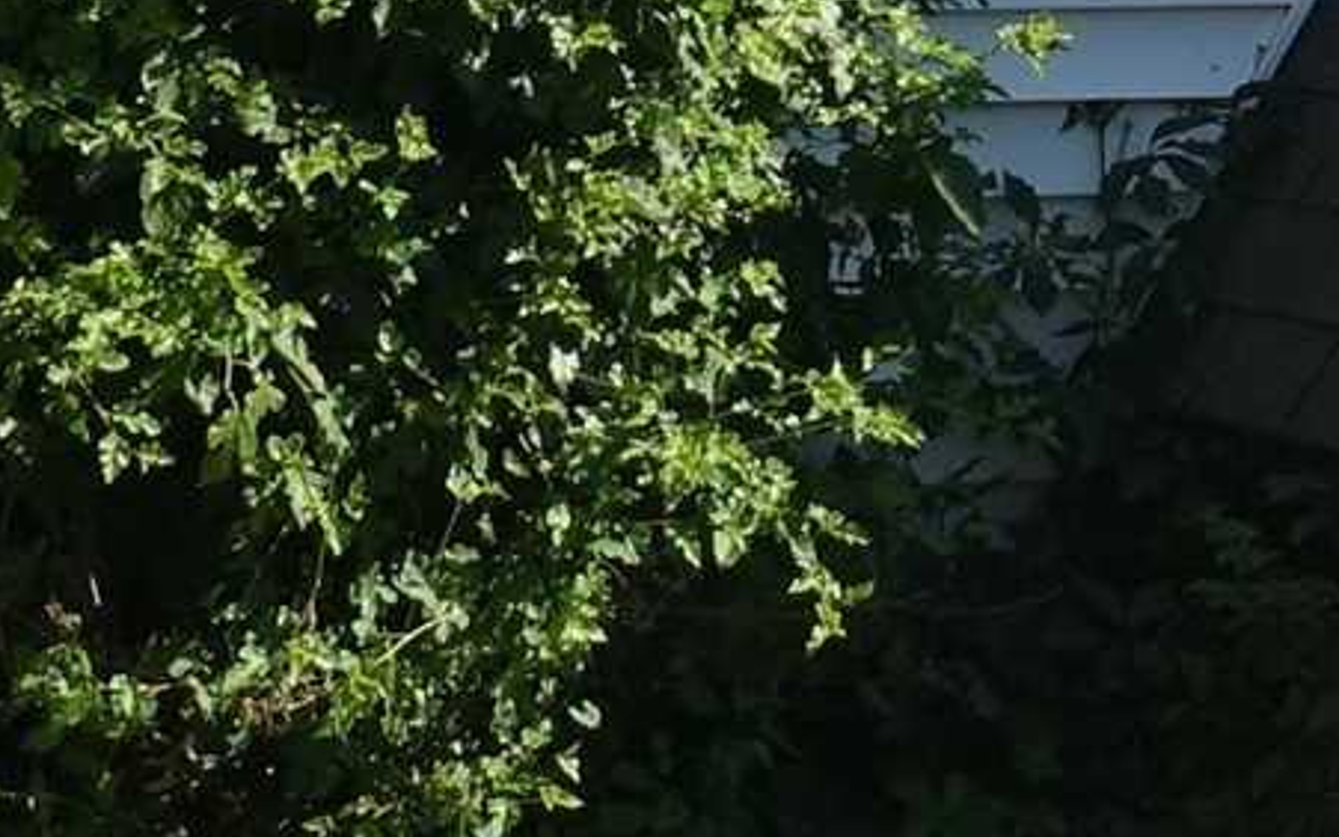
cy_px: -917
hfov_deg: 9.6
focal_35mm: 215
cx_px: 1775
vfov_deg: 5.9
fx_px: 7847
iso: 125
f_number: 5.6
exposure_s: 1/400
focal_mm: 11.45
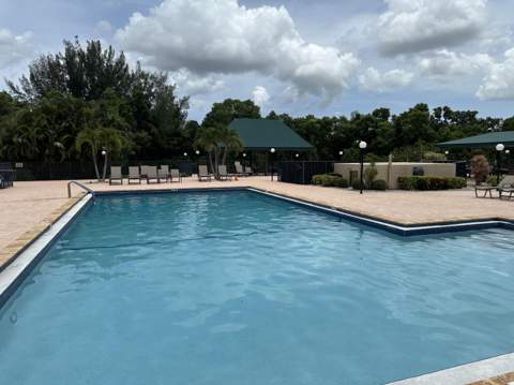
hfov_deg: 71.7
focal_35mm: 24
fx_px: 356
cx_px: 257
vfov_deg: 56.7
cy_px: 192
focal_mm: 6.86
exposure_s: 1/7042
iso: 80
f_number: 1.78
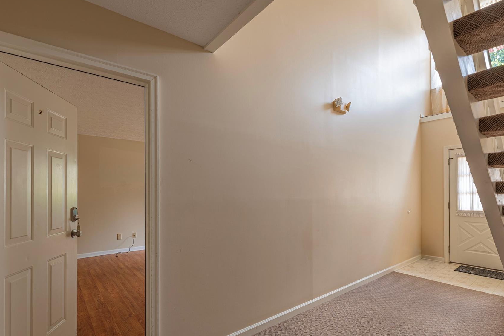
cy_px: 196
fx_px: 238
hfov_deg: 93.1
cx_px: 233
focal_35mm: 17
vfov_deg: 70.0
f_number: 8
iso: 320
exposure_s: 1/80
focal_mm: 14
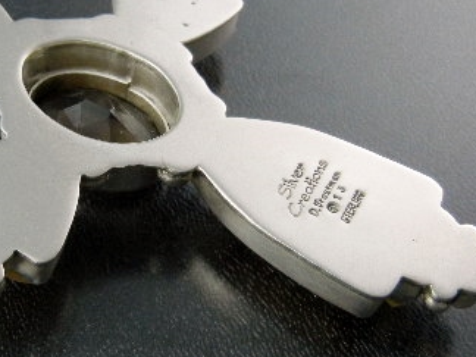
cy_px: 165
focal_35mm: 77
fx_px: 1059
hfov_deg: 25.0
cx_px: 109
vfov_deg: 19.1
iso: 400
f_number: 3.7
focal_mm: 7.1
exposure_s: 1/21.8
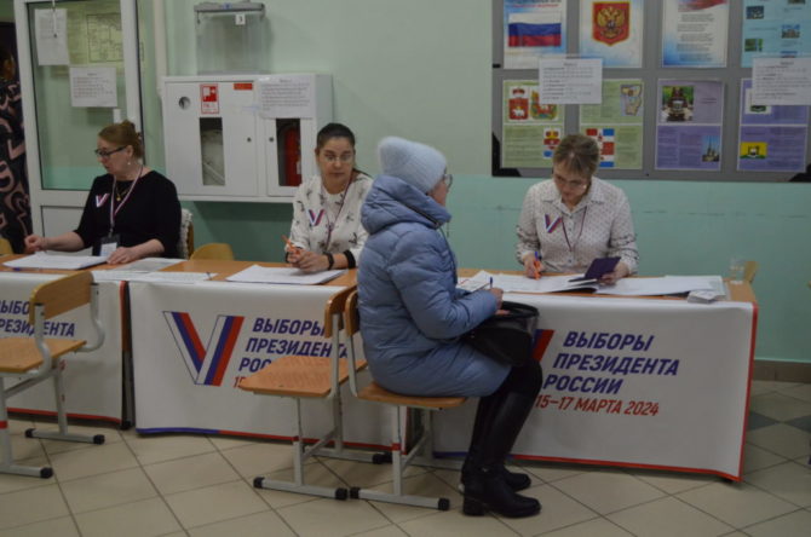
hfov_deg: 49.6
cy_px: 268
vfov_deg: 34.1
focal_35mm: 39
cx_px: 406
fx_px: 877
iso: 1600
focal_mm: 26
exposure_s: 1/200
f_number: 4
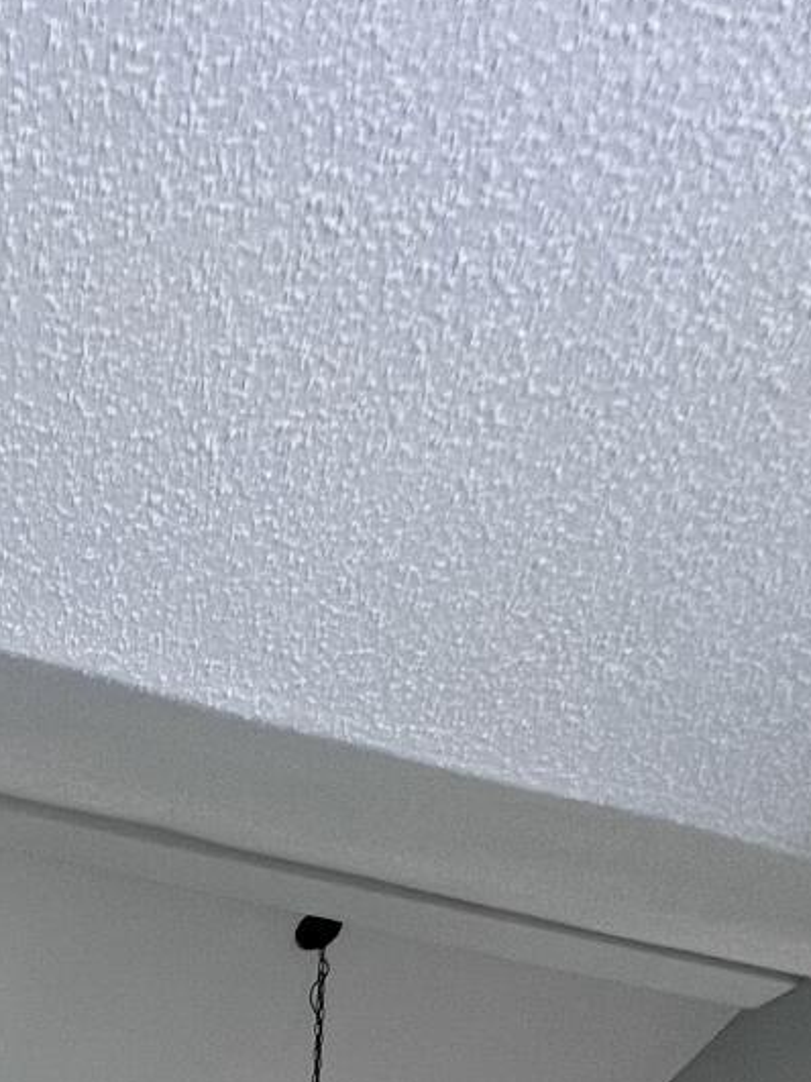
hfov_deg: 26.3
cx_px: -173
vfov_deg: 22.7
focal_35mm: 49
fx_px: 1531
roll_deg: -0.8
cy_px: 1926
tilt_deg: -7.4
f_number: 1.8
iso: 80
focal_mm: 1.57
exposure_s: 1/99
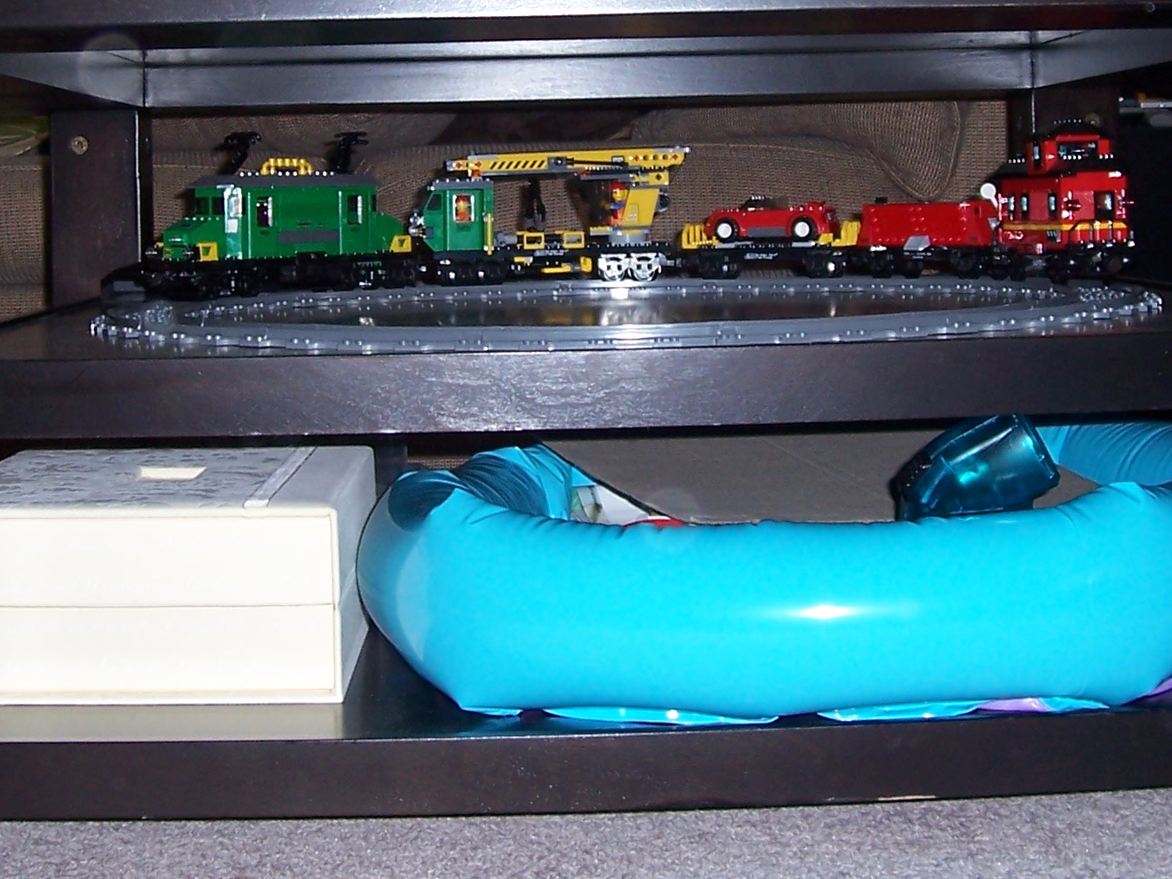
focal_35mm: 66
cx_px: 514
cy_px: 156
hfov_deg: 29.4
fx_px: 2234
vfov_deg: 21.9
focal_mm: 5.6
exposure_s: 1/60
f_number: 2.7
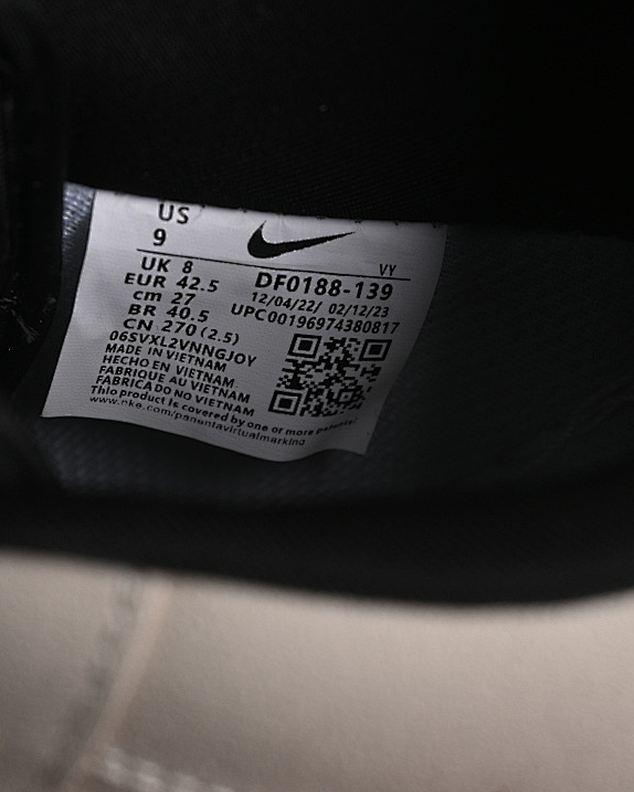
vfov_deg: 18.1
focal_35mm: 106
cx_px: 295
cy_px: 397
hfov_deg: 14.5
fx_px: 2485
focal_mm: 50
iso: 160
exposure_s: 1/80
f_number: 7.1
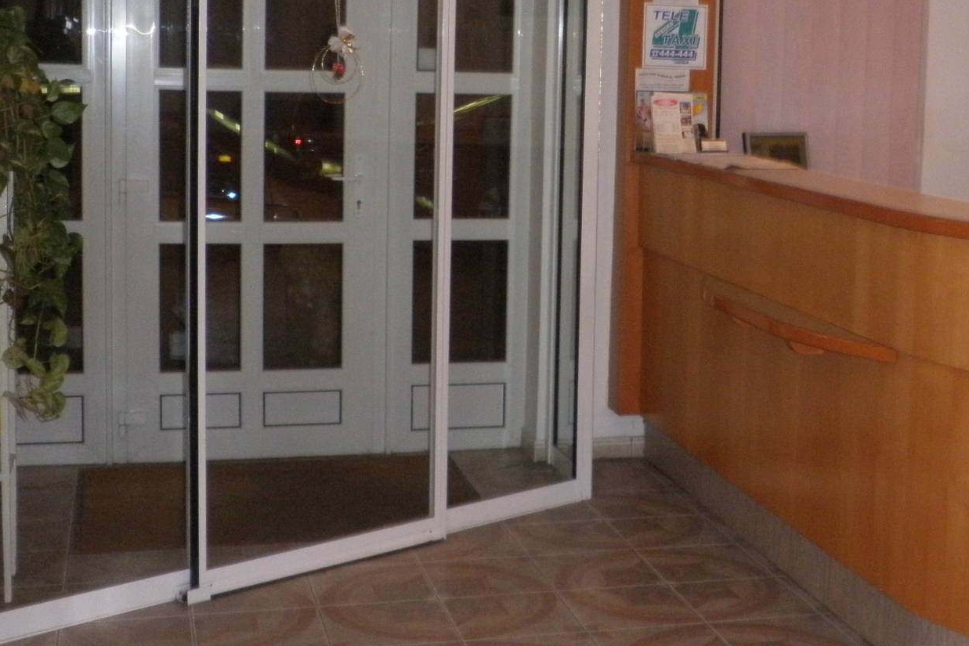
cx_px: 660
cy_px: 208
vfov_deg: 21.8
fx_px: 1669
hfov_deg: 32.1
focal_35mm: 62
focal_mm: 6.3
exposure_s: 1/30
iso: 320
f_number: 3.5
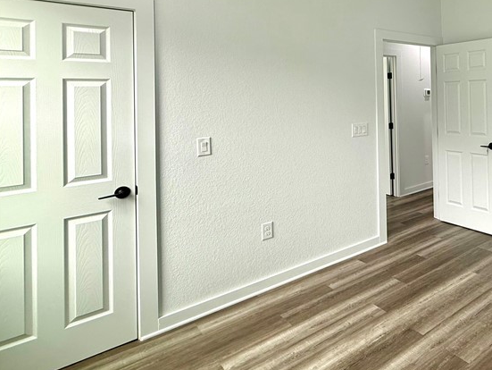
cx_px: 452
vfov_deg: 50.7
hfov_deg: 56.9
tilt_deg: +1.4
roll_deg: +1.4
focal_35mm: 26
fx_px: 370
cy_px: 88
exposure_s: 1/120
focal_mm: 2.22
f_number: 2.2
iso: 125
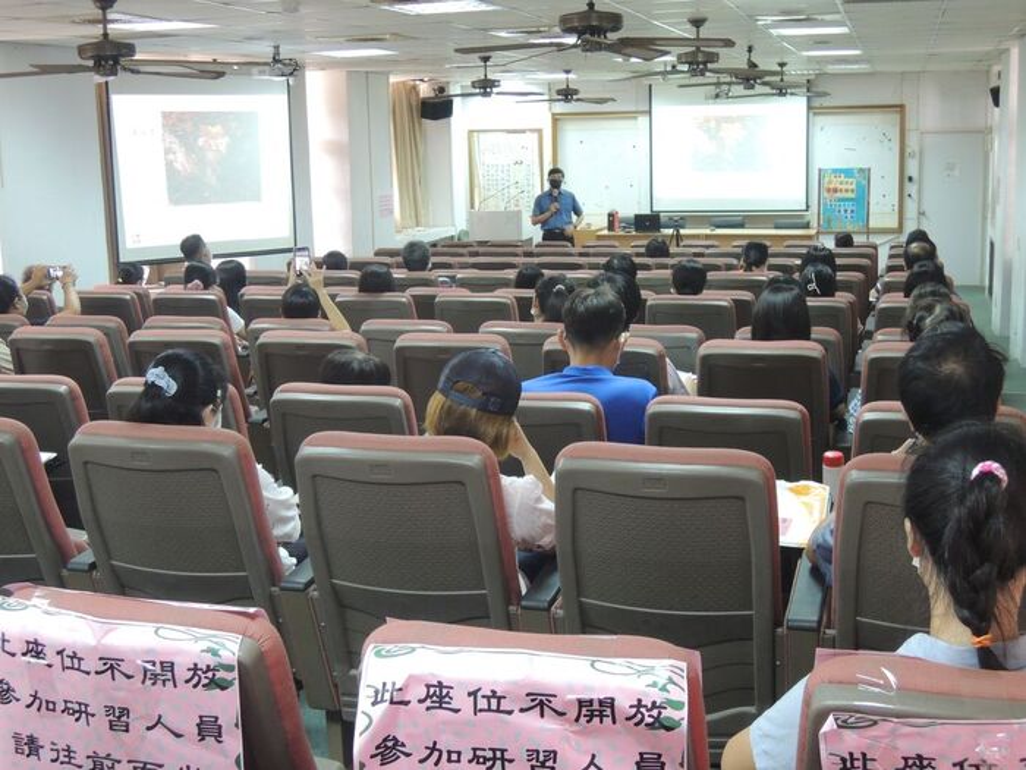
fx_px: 1334
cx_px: 513
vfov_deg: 32.2
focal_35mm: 45
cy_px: 385
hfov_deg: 42.1
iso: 400
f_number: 3.5
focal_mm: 8.1
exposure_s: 1/15
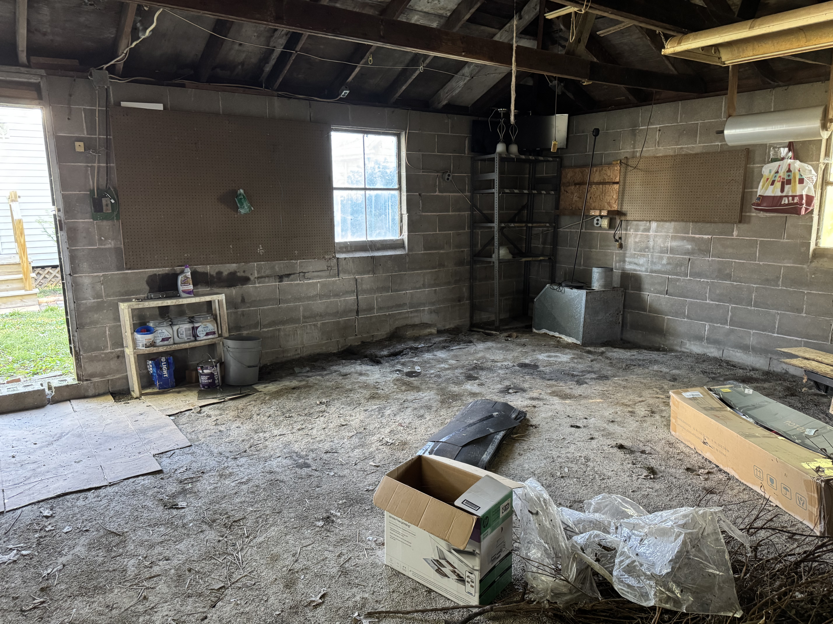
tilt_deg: -11.5
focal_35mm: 24
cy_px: 312
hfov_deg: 71.6
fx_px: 578
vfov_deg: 56.8
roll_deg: +0.5
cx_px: 416
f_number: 1.78
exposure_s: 1/60
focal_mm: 6.76
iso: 640
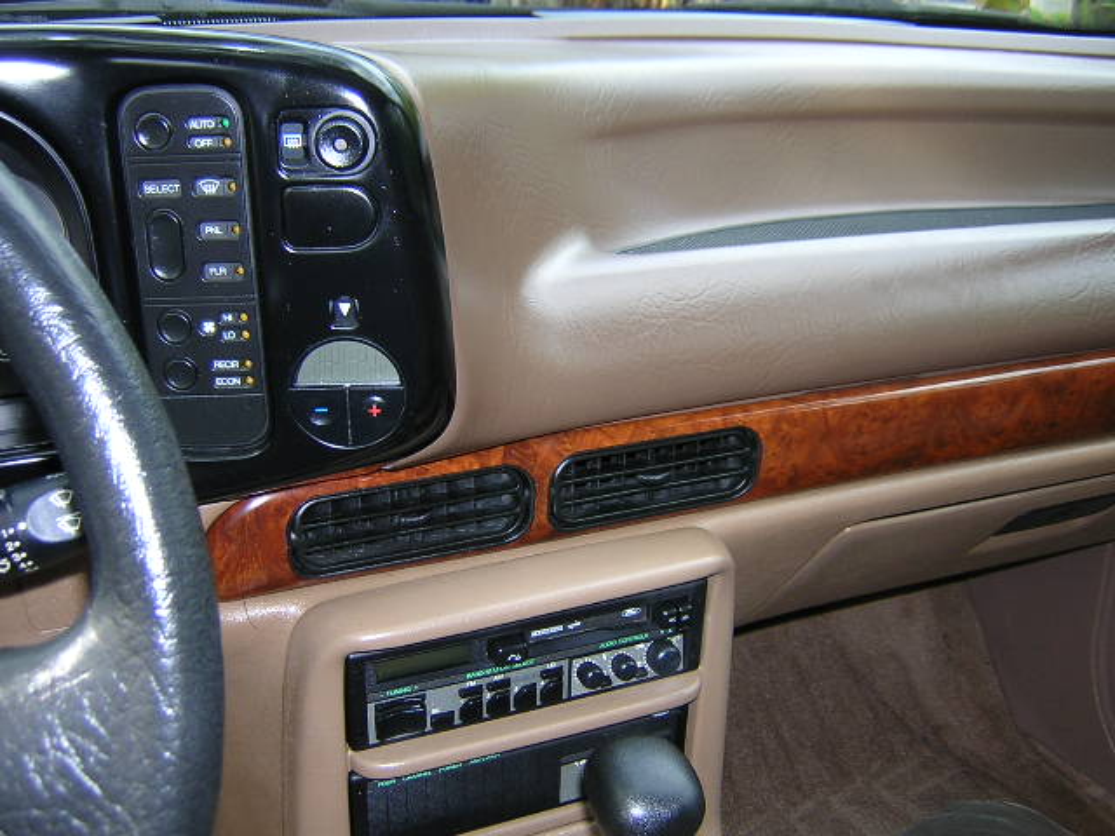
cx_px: 558
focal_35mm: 36
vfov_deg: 39.7
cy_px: 418
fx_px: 1160
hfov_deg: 51.4
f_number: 2.6
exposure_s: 1/60.1
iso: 100
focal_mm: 4.7
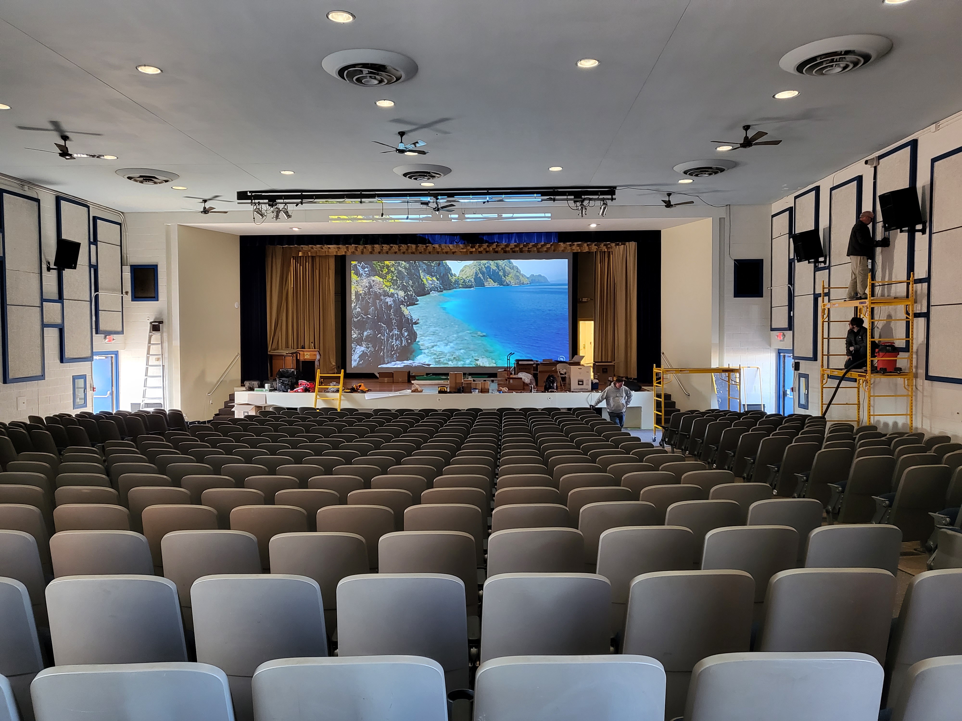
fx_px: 723
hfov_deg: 67.3
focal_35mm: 26
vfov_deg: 53.1
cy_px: 360
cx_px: 481
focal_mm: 4.25
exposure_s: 1/40
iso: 320
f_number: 1.8
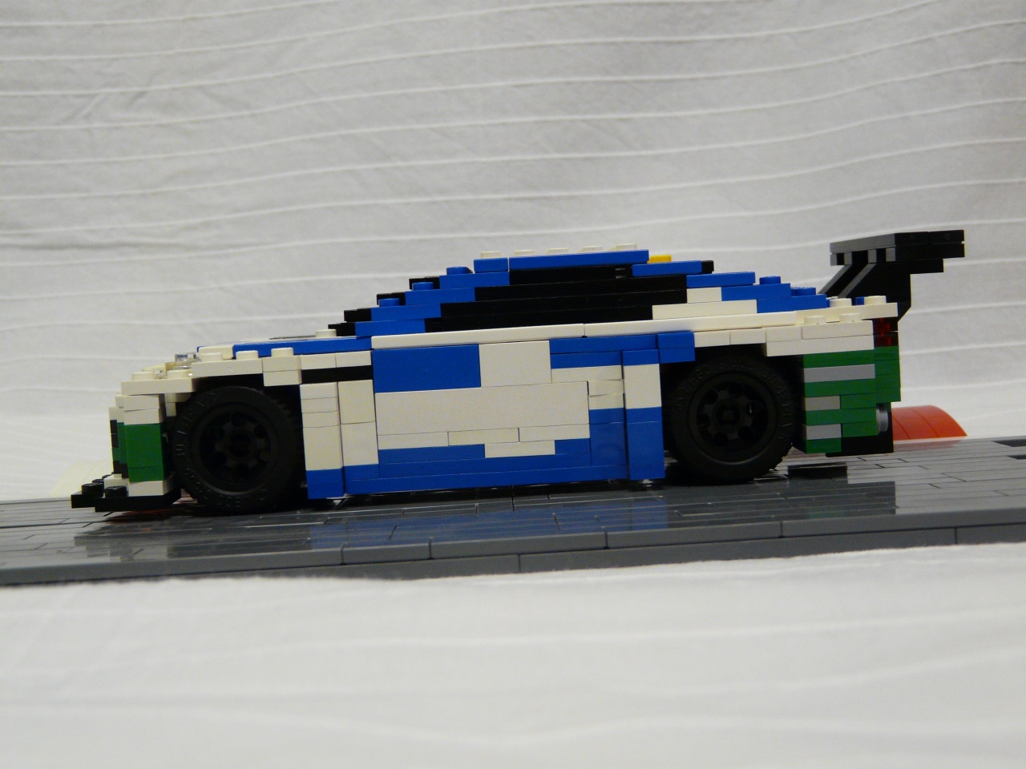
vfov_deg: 32.2
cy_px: 384
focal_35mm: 45
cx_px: 513
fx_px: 1334
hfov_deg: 42.1
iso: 200
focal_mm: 7.4
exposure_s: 1/8
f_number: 3.2
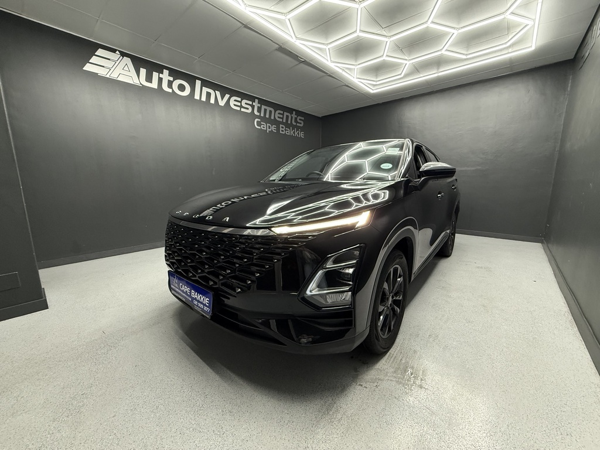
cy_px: 225
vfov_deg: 85.7
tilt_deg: -9.6
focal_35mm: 14
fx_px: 243
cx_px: 300
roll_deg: +0.5
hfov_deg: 102.1
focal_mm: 2.22
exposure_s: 1/85
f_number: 2.2
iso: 320
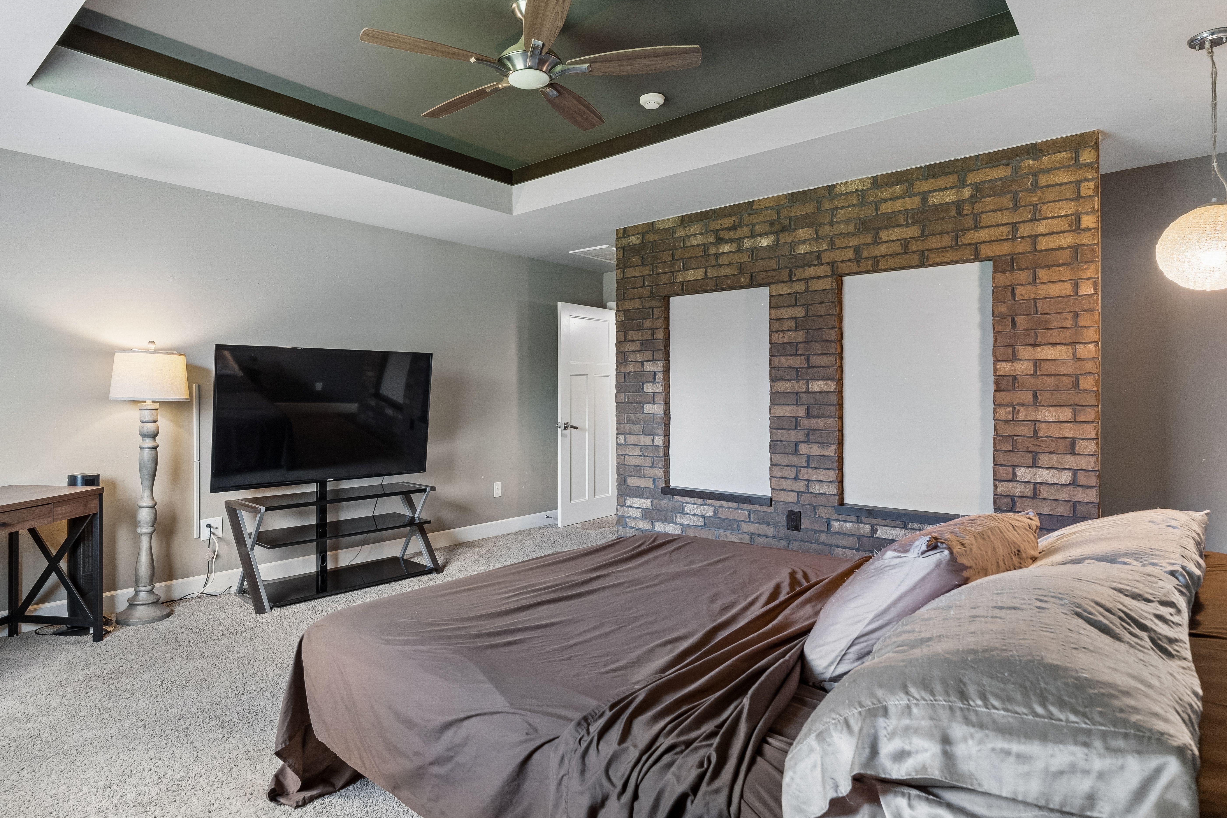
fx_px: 682
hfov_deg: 83.4
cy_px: 390
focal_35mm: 20
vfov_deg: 61.9
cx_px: 522
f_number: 8
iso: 800
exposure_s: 1/50
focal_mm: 16
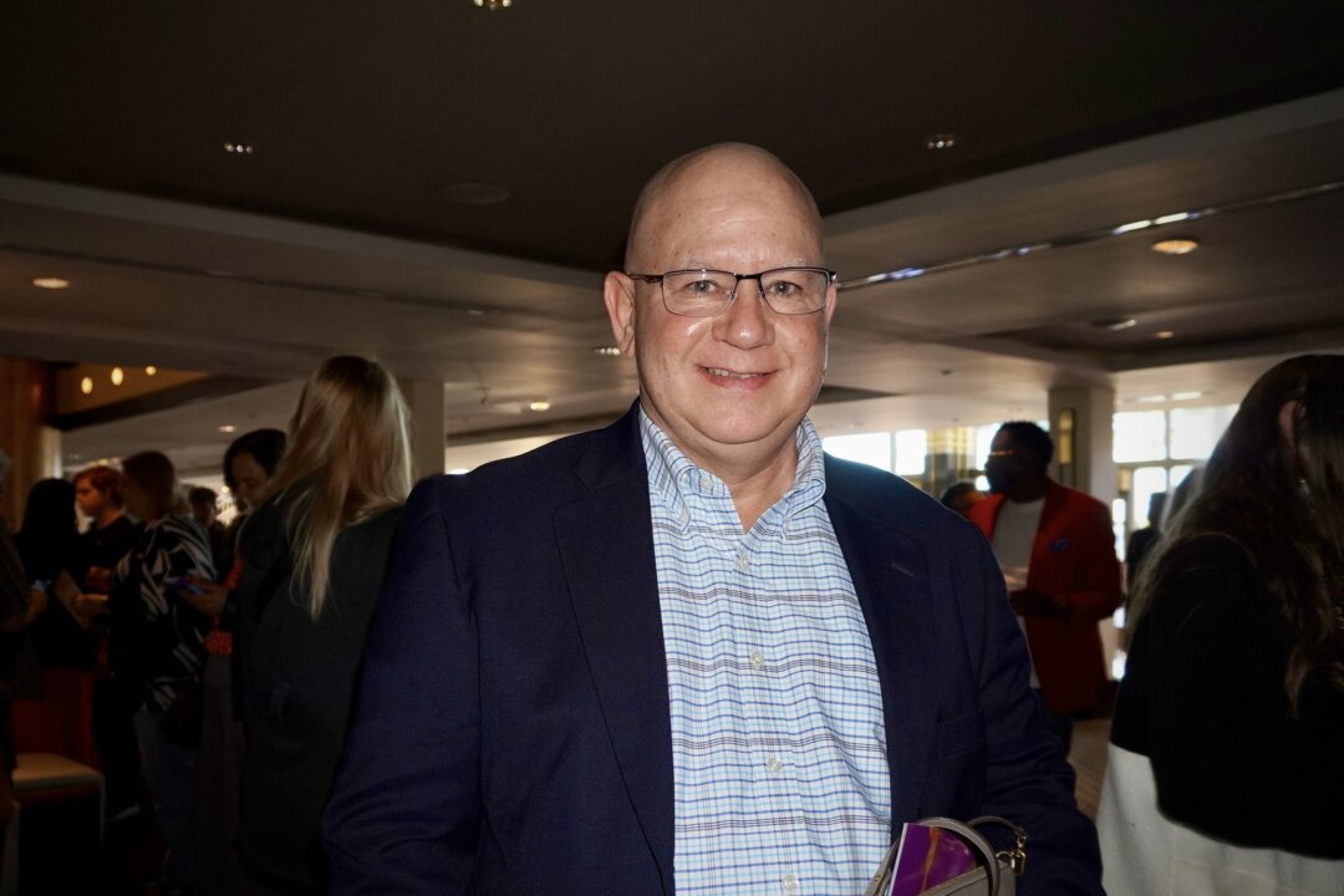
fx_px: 896
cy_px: 448
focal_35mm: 24
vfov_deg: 53.1
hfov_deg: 73.7
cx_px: 672
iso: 640
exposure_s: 1/125
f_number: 3.5
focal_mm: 16
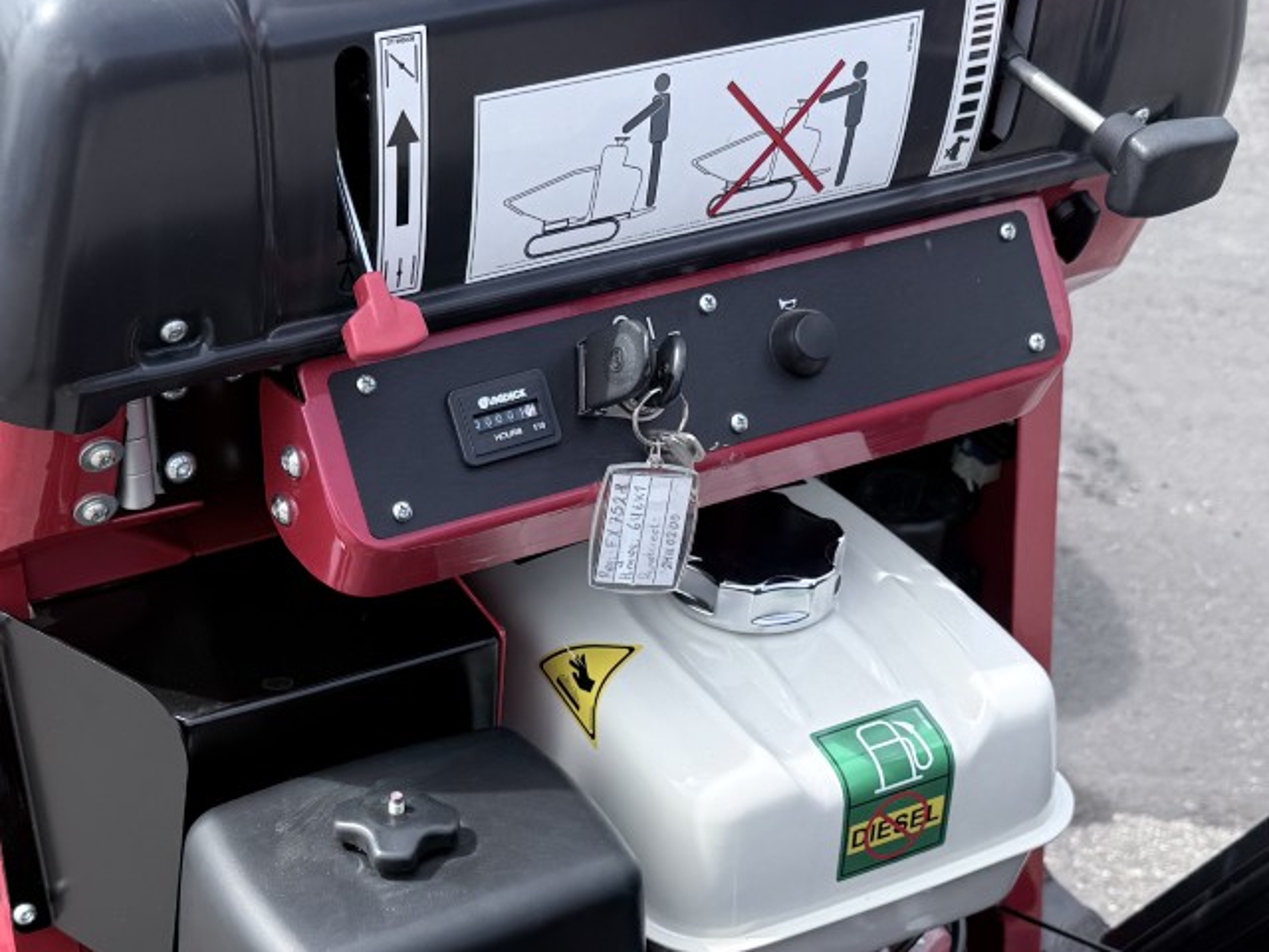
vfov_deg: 26.7
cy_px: 724
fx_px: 1980
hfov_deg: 35.2
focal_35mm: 54
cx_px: 412
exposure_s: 1/1949
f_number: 1.78
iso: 80
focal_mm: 6.76
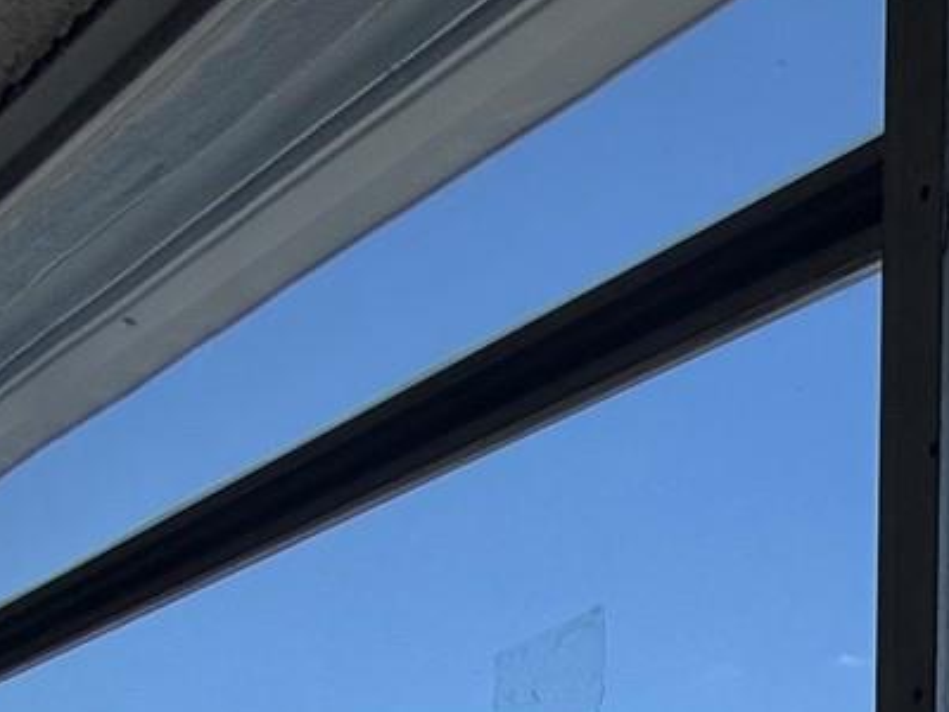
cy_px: 1293
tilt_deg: -1.3
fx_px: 1535
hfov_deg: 26.3
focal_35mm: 56
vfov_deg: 19.4
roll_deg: -2.1
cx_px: 1378
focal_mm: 2.22
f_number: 2.2
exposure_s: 1/2237
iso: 50
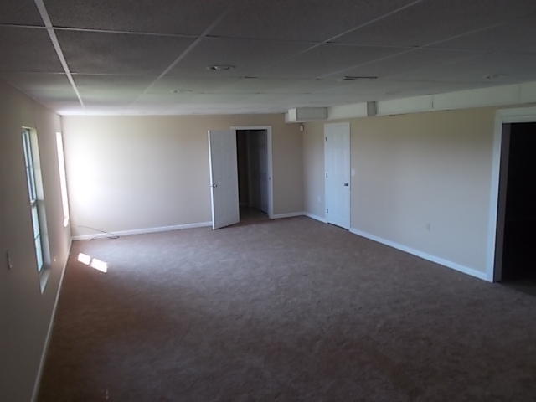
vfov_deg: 53.1
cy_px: 201
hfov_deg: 67.3
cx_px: 268
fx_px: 403
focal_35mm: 26
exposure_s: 1/25
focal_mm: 4.6
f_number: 3.2
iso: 160
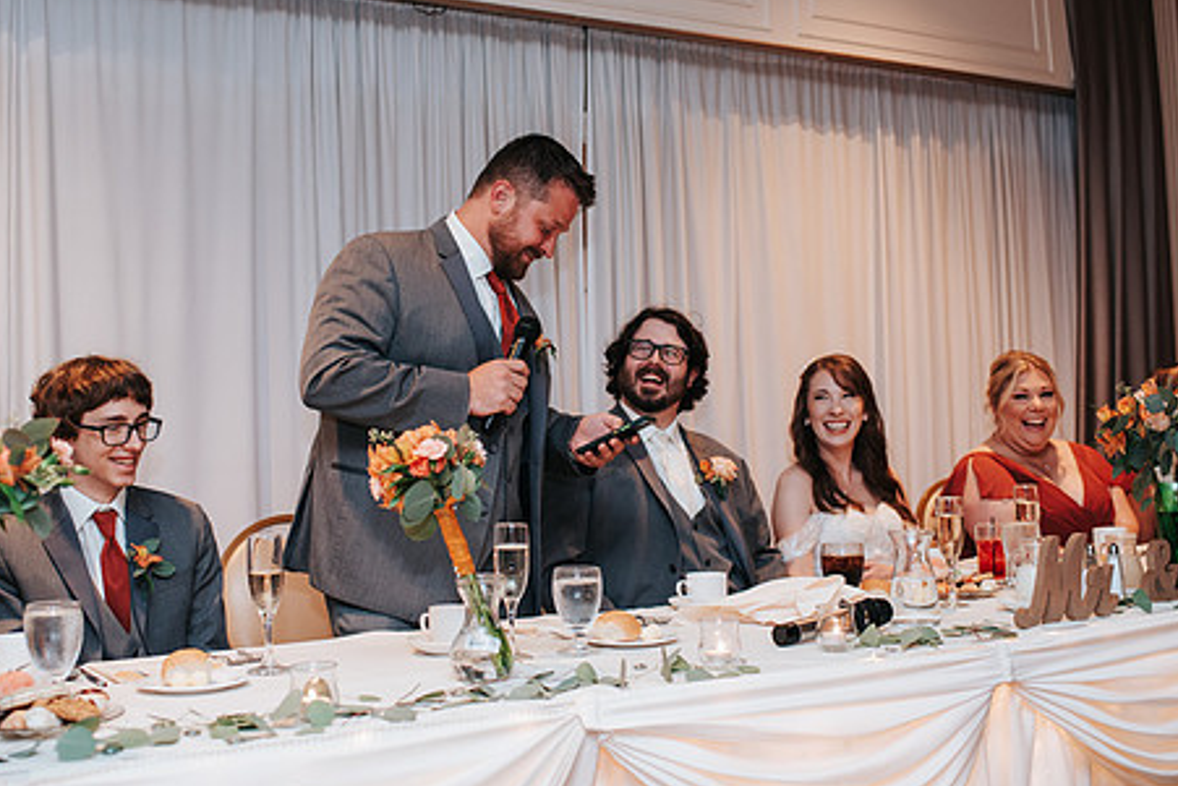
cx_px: 556
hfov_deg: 43.6
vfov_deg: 29.9
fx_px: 1473
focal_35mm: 45
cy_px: 359
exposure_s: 1/160
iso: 800
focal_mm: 35
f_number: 2.8
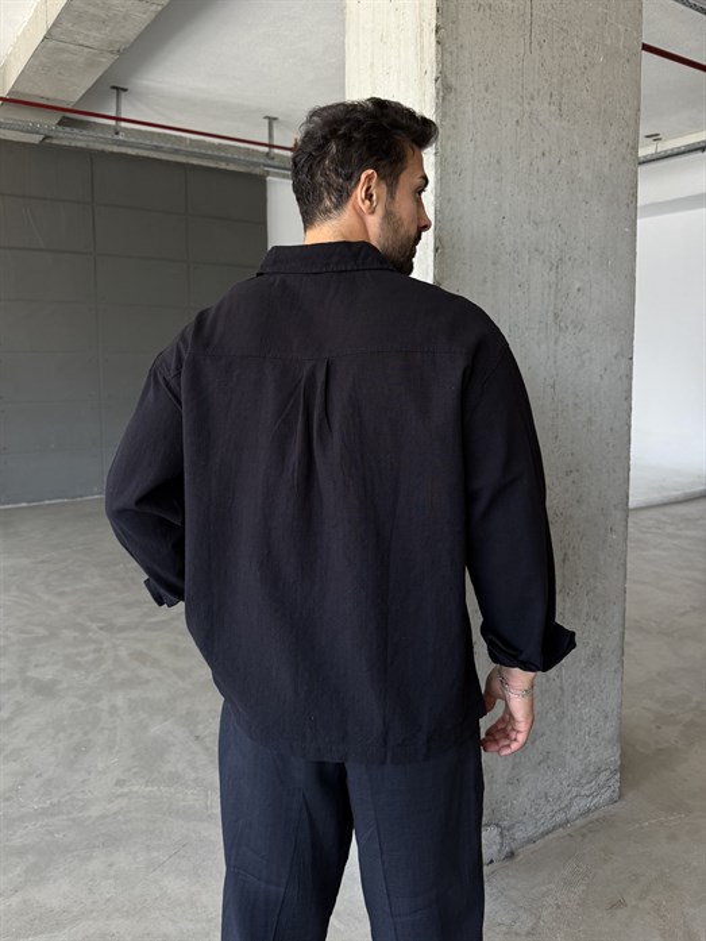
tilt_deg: -4.8
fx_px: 652
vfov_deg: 71.6
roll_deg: +0.4
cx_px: 353
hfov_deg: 56.8
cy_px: 470
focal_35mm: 24
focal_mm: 6.76
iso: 125
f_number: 1.78
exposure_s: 1/121
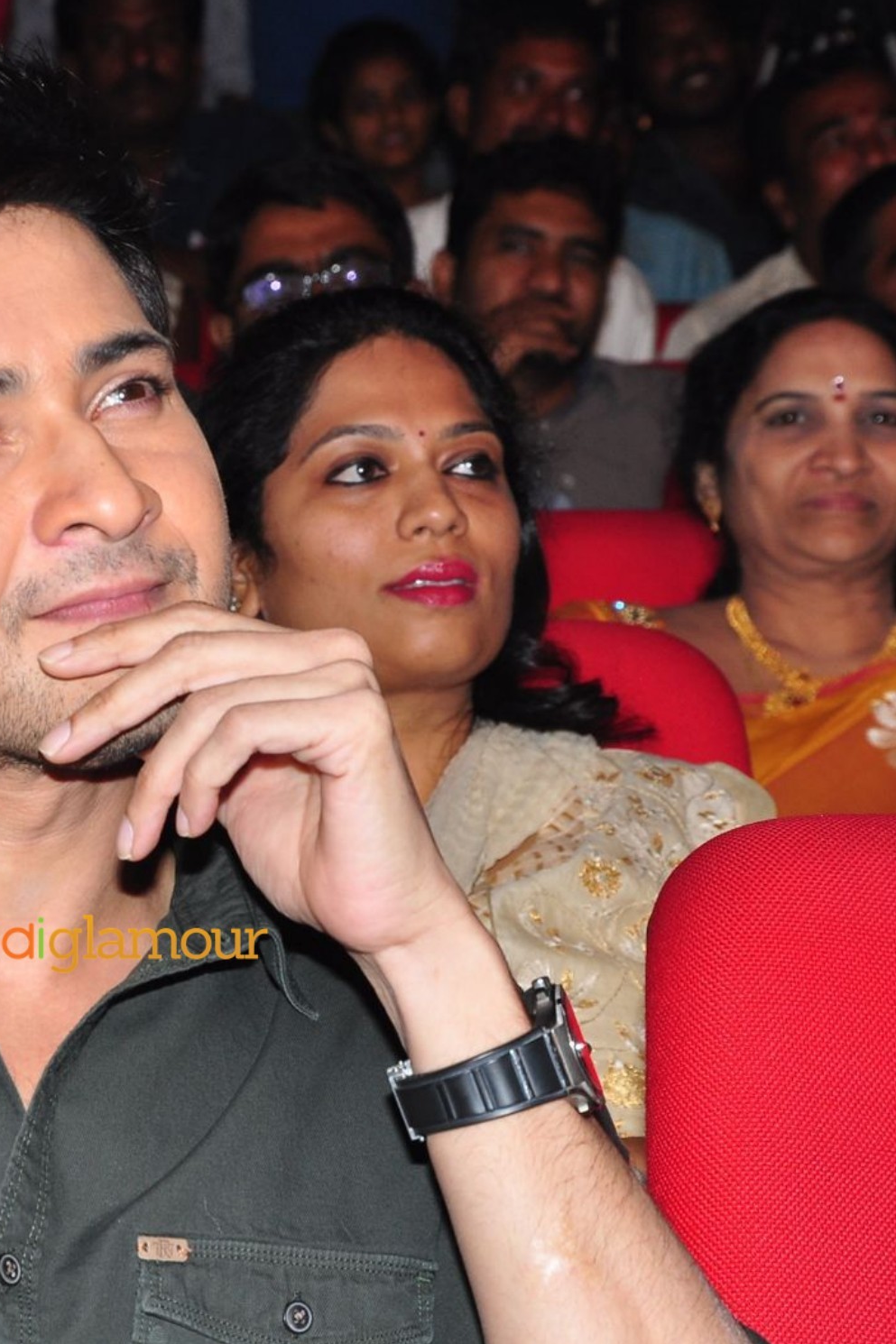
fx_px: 5937
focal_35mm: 159
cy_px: 672
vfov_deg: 12.9
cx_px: 68
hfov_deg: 8.6
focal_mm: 70
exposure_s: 1/125
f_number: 10
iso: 400
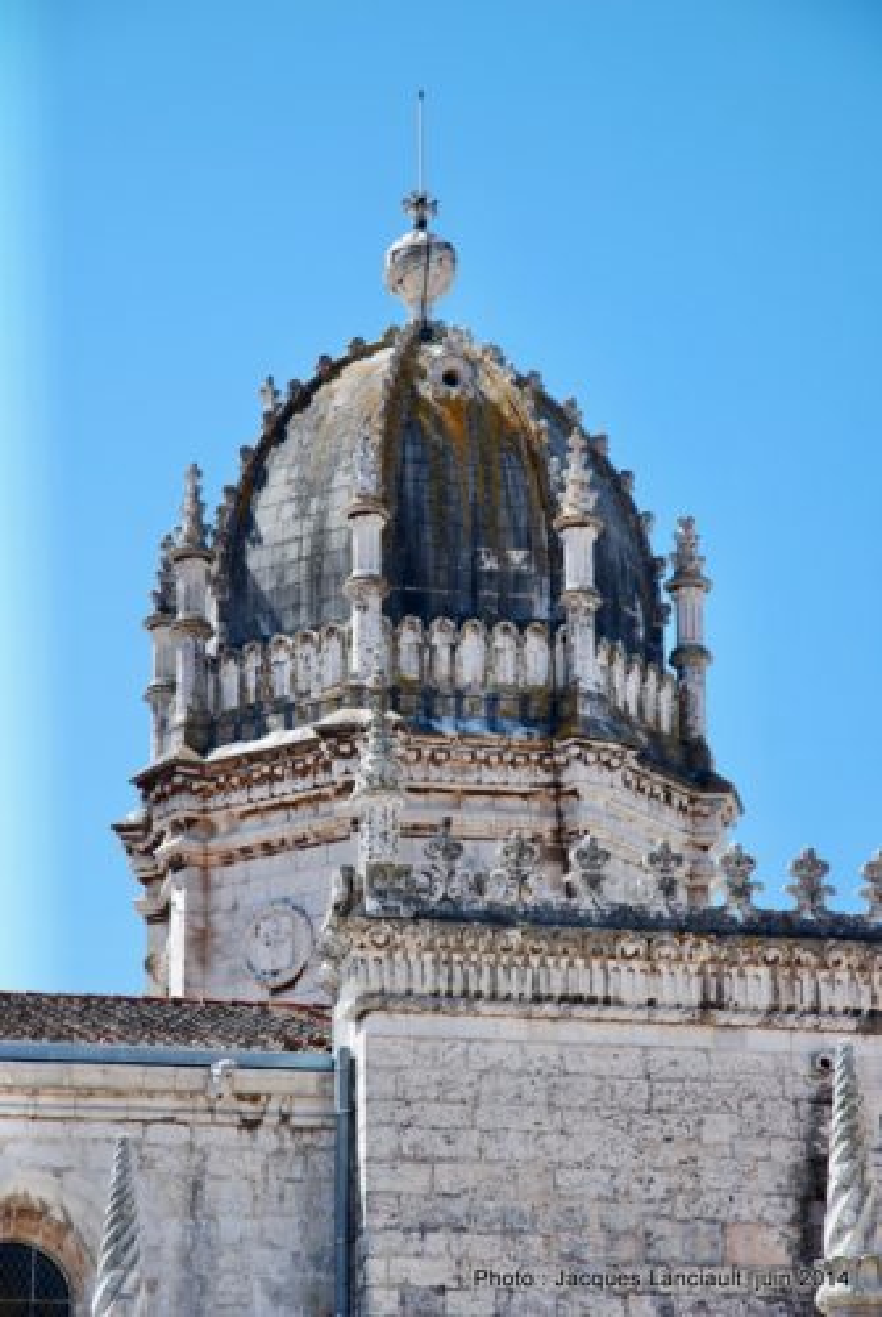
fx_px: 3845
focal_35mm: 105
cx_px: 441
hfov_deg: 13.1
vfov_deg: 19.4
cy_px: 658
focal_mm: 70
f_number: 5
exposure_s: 1/400
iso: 200
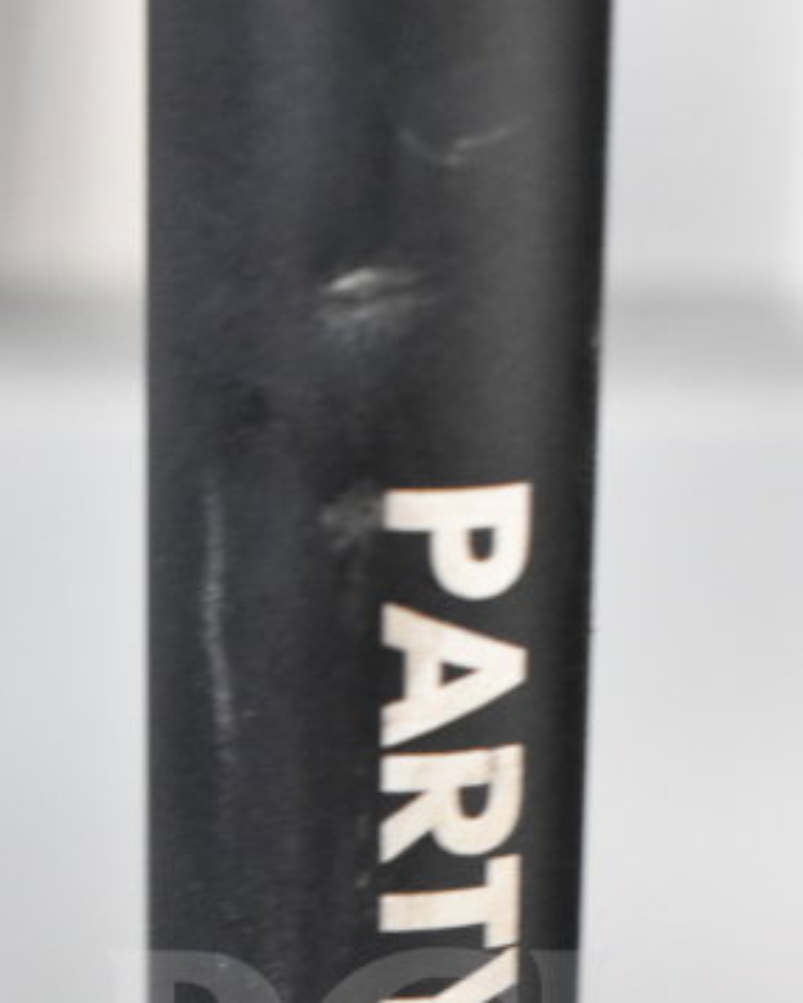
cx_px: 357
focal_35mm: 166
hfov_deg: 9.3
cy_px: 1173
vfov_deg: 11.4
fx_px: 4927
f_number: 5.3
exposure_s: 1/80
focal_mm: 46
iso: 4000
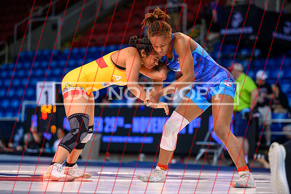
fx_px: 1137
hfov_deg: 14.6
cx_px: 161
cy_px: 95
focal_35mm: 141
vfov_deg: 9.8
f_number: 2.8
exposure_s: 1/800
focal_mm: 125
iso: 1250
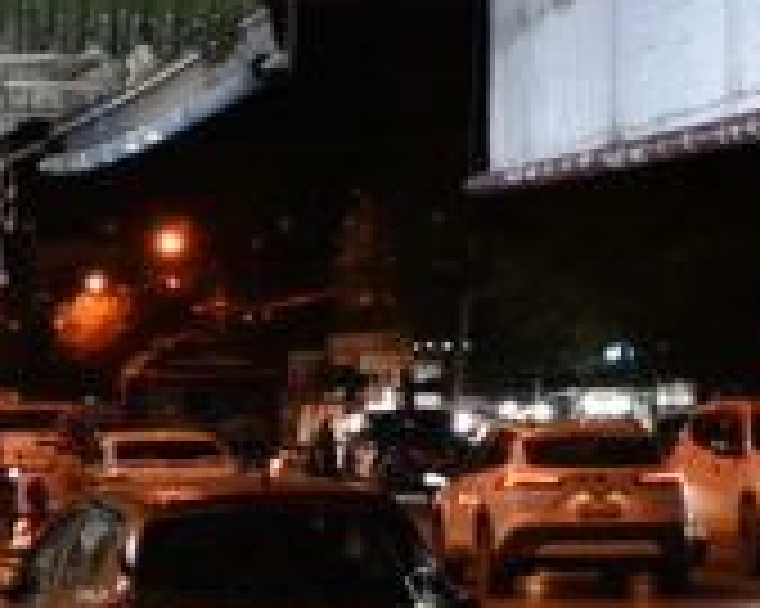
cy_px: 622
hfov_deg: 10.5
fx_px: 4024
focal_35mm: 179
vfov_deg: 8.6
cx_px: -288
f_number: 2.8
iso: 1400
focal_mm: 28
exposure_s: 1/125
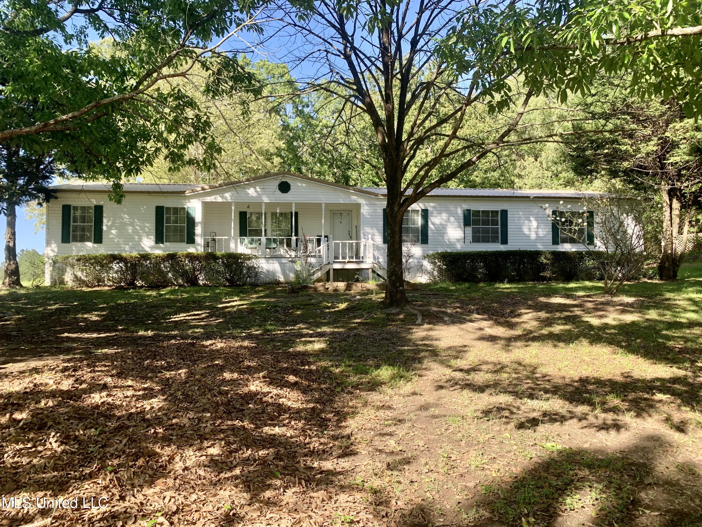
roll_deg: +0.8
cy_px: 264
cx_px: 351
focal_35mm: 26
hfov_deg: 67.3
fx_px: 527
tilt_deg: +2.3
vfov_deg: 53.1
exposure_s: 1/457
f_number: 1.8
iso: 25
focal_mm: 4.25
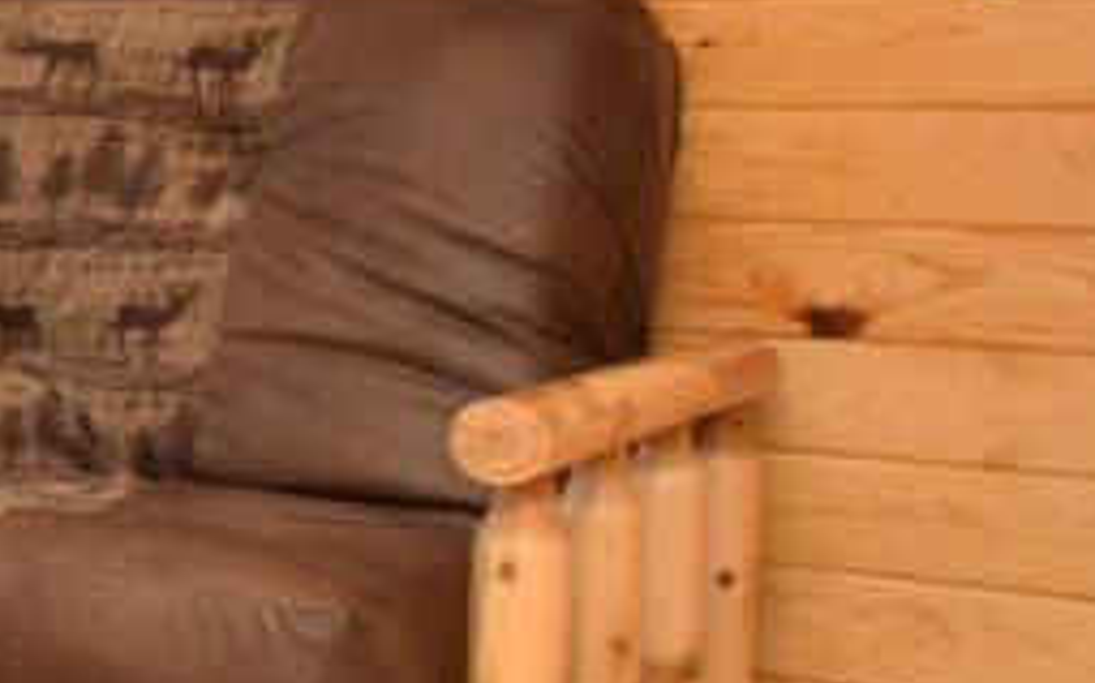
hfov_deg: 18.1
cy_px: 219
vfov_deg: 18.0
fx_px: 2147
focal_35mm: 72
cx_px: -1147
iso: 400
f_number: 5.6
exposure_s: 1/125
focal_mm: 10
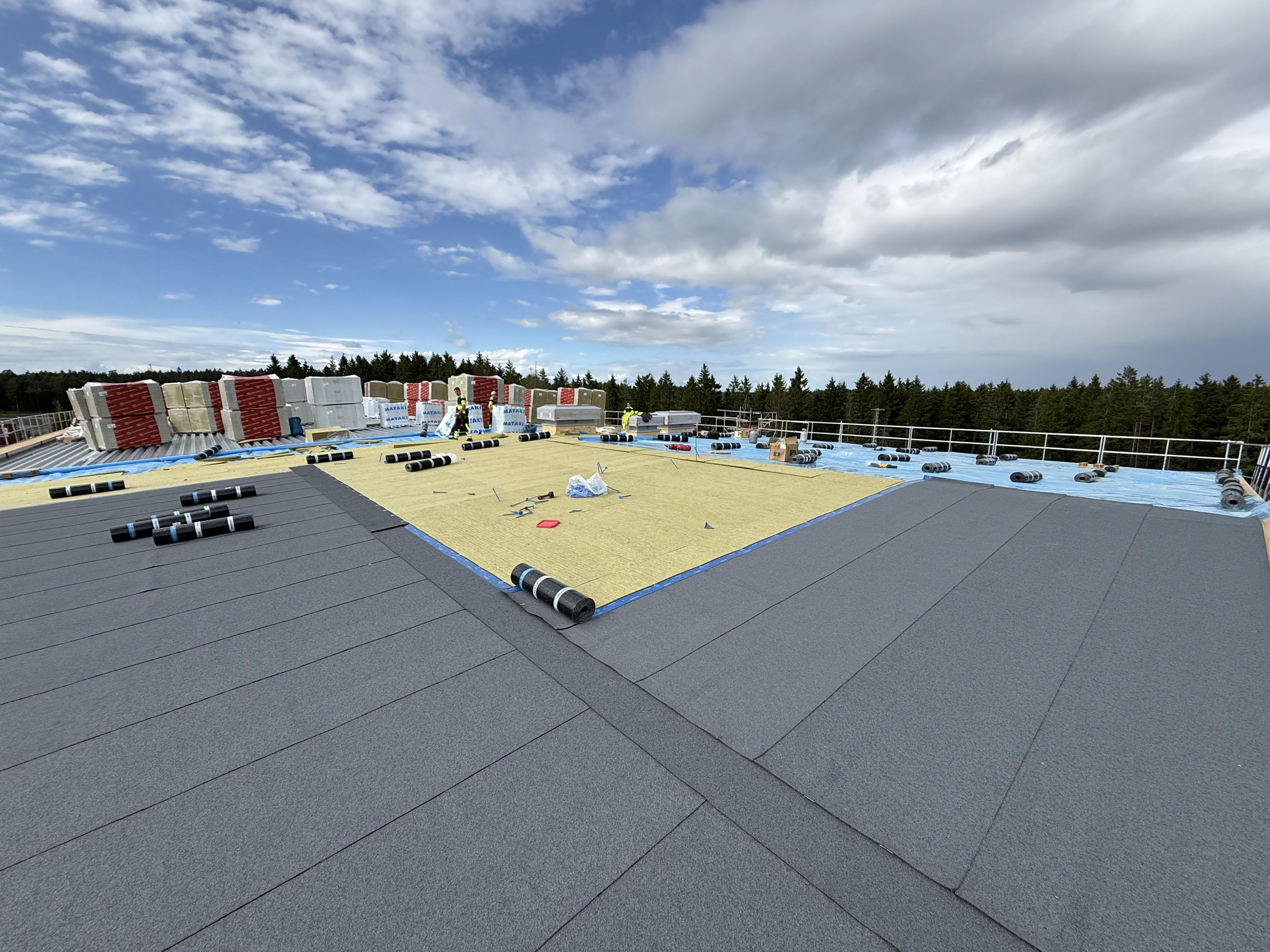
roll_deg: -1.1
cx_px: 635
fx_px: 514
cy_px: 476
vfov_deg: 85.7
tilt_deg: -9.0
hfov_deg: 102.1
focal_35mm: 14
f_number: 2.2
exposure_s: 1/2717
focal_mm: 2.22
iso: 50
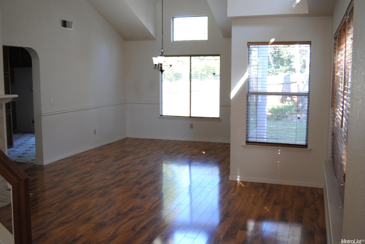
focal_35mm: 36
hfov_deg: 53.1
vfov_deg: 36.9
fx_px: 365
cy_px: 122
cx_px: 182
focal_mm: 24
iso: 200
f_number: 3.8
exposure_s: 1/40
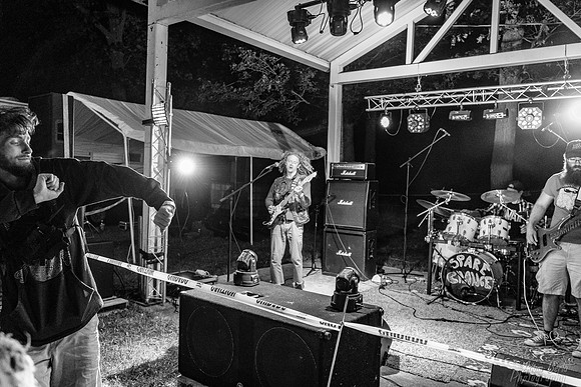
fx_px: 452
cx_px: 290
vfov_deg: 46.4
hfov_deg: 65.5
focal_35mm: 28
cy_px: 194
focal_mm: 28
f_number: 4
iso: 6400
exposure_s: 1/160
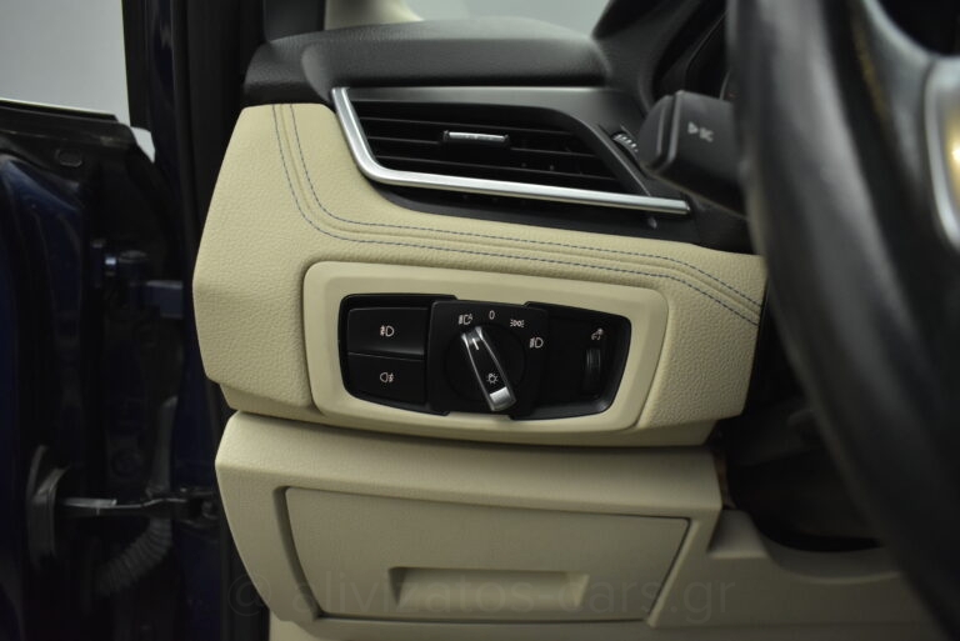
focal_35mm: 27
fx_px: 720
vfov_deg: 48.0
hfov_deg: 67.4
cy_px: 320
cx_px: 480
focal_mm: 18
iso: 1600
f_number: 3.5
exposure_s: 1/125
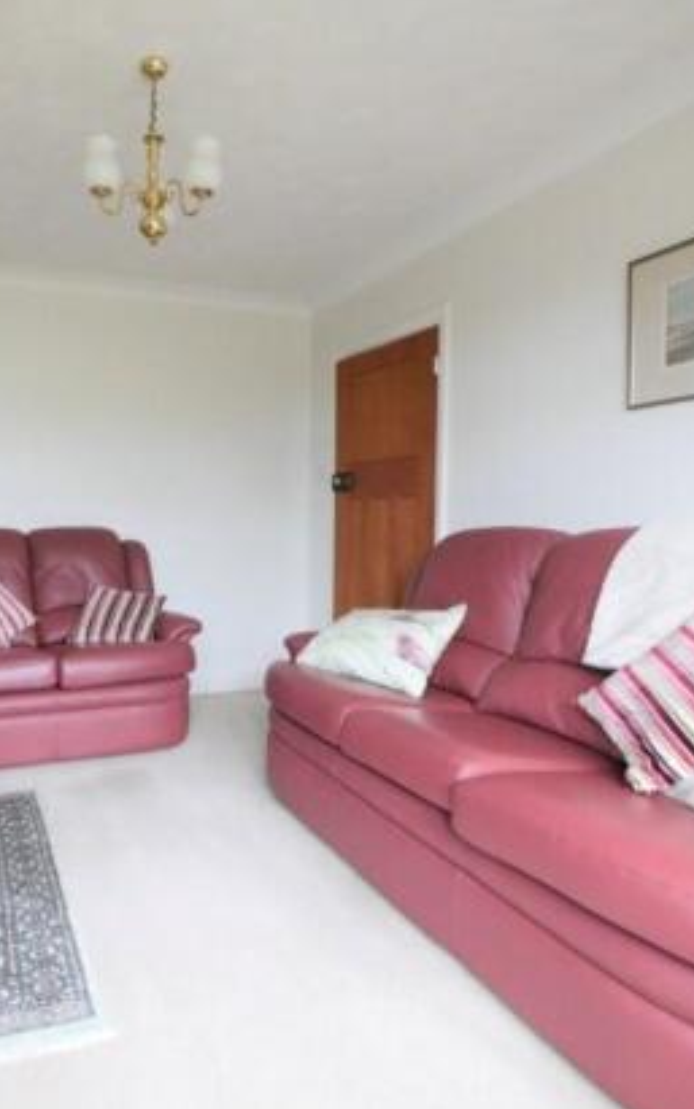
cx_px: 154
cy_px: 568
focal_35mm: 21
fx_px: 635
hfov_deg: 54.0
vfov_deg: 82.3
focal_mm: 7
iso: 3200
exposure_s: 1/40
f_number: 4
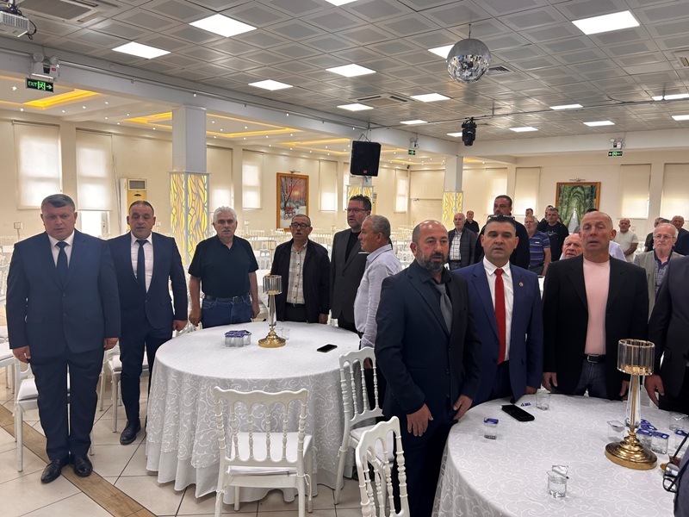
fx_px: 518
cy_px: 258
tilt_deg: -5.3
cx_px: 344
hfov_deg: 67.3
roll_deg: -2.1
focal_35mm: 26
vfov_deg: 53.1
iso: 64
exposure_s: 1/100
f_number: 1.5
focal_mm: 5.7
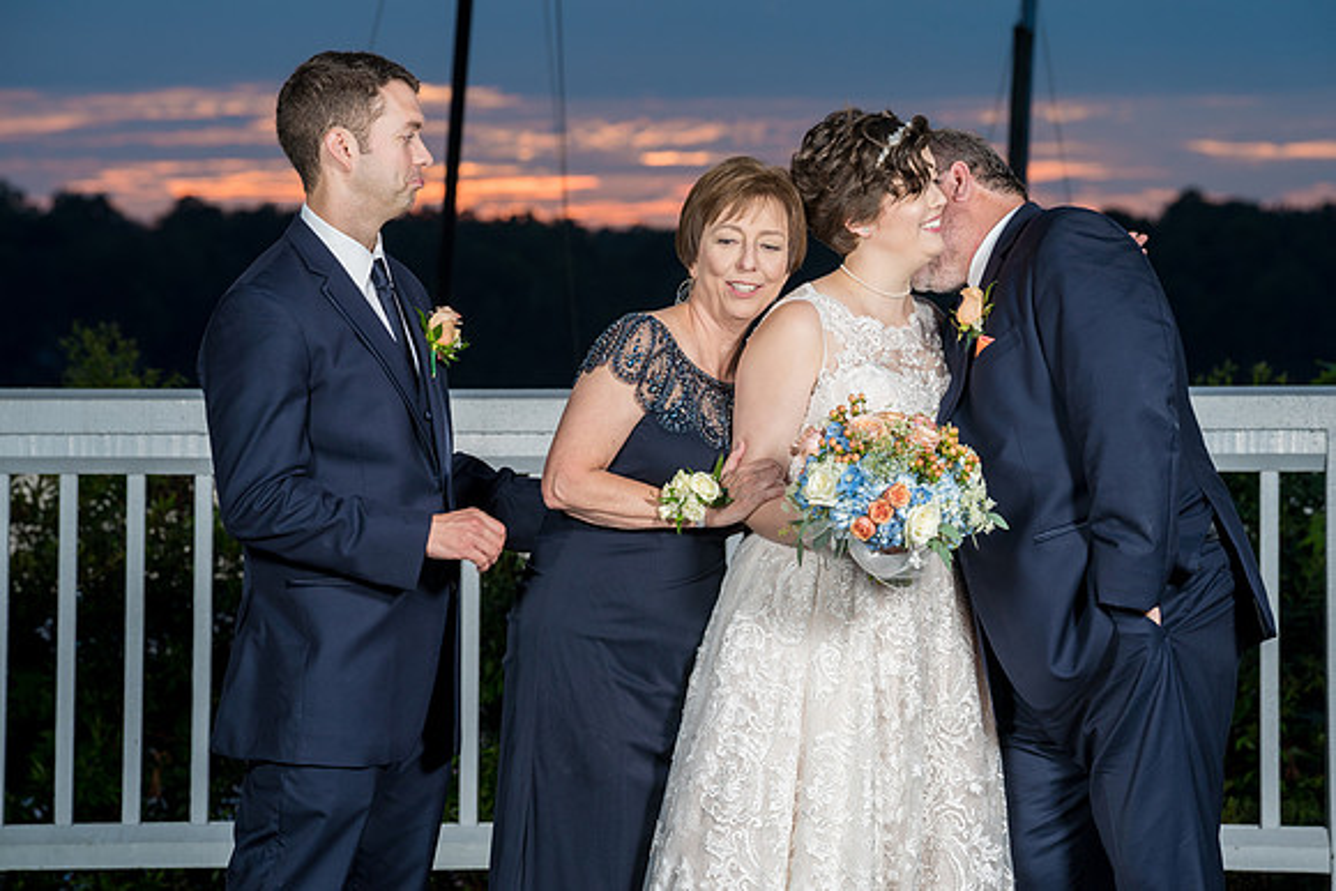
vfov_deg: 7.9
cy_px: 446
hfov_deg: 11.8
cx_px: 668
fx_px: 6489
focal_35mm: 175
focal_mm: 171
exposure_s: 1/200
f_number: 8
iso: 100
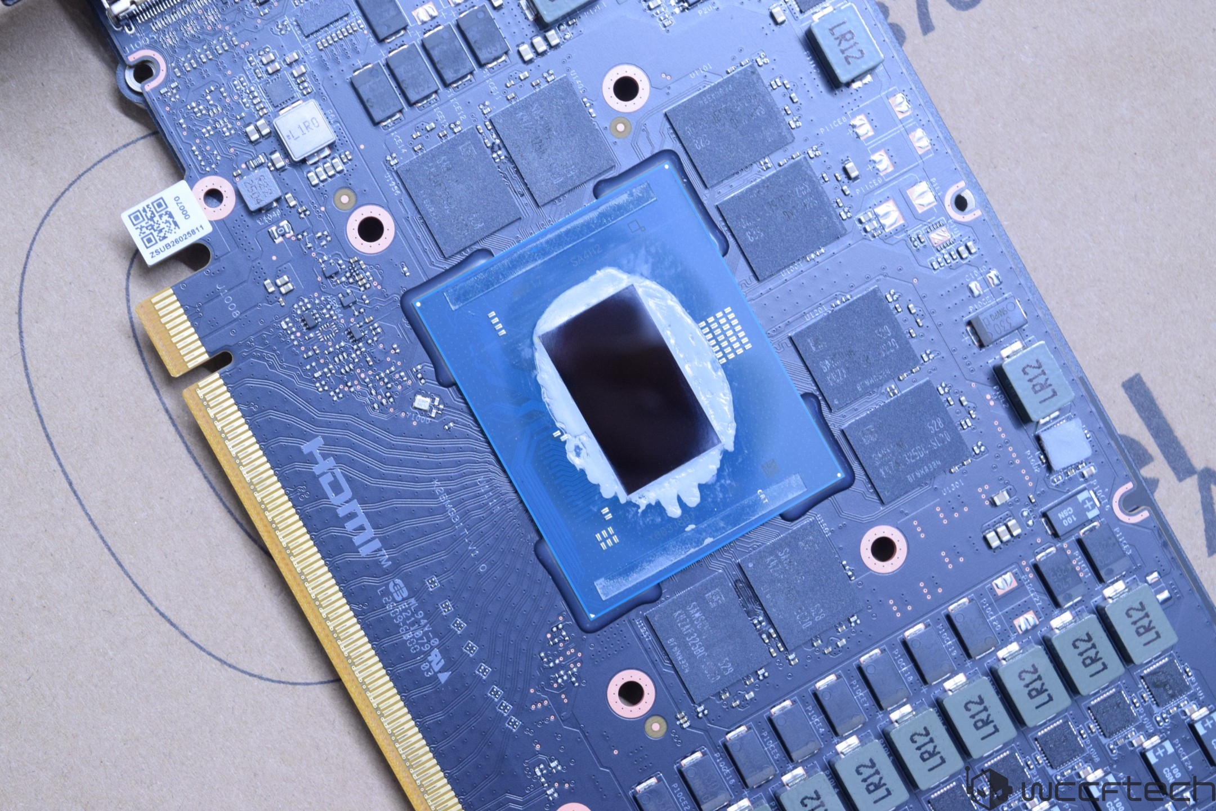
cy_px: 406
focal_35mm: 82
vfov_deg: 16.6
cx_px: 608
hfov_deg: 24.6
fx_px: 2786
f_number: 8
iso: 1600
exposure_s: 1/10
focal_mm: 55
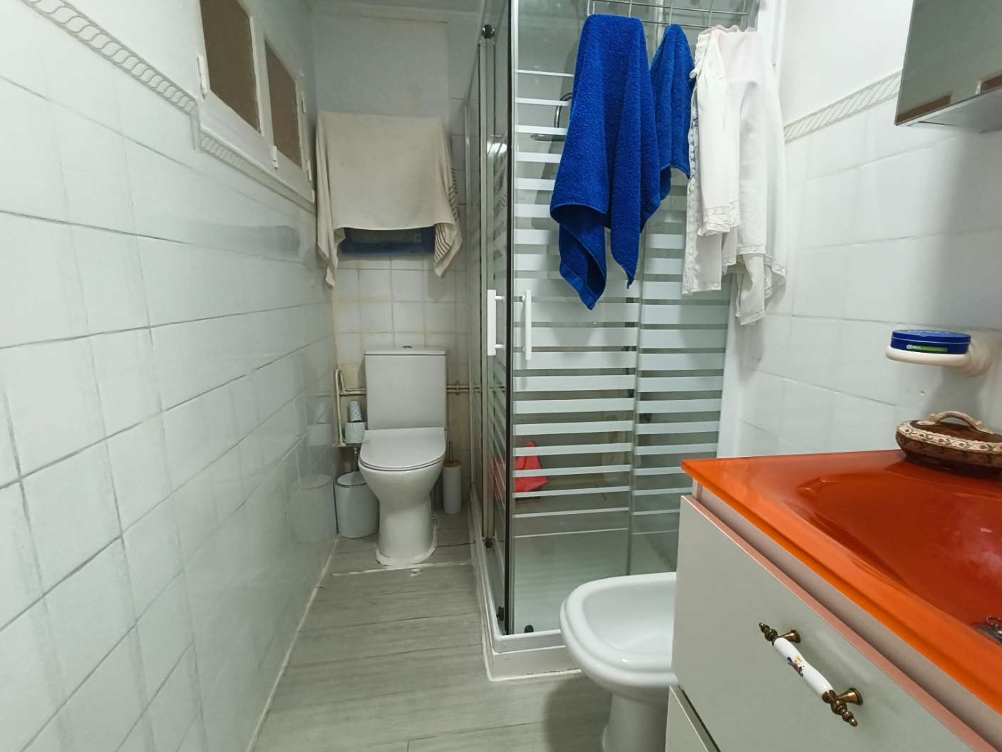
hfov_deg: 94.4
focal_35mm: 16
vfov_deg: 78.1
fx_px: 463
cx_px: 528
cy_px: 380
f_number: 2.2
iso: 125
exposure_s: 1/50
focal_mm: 1.67
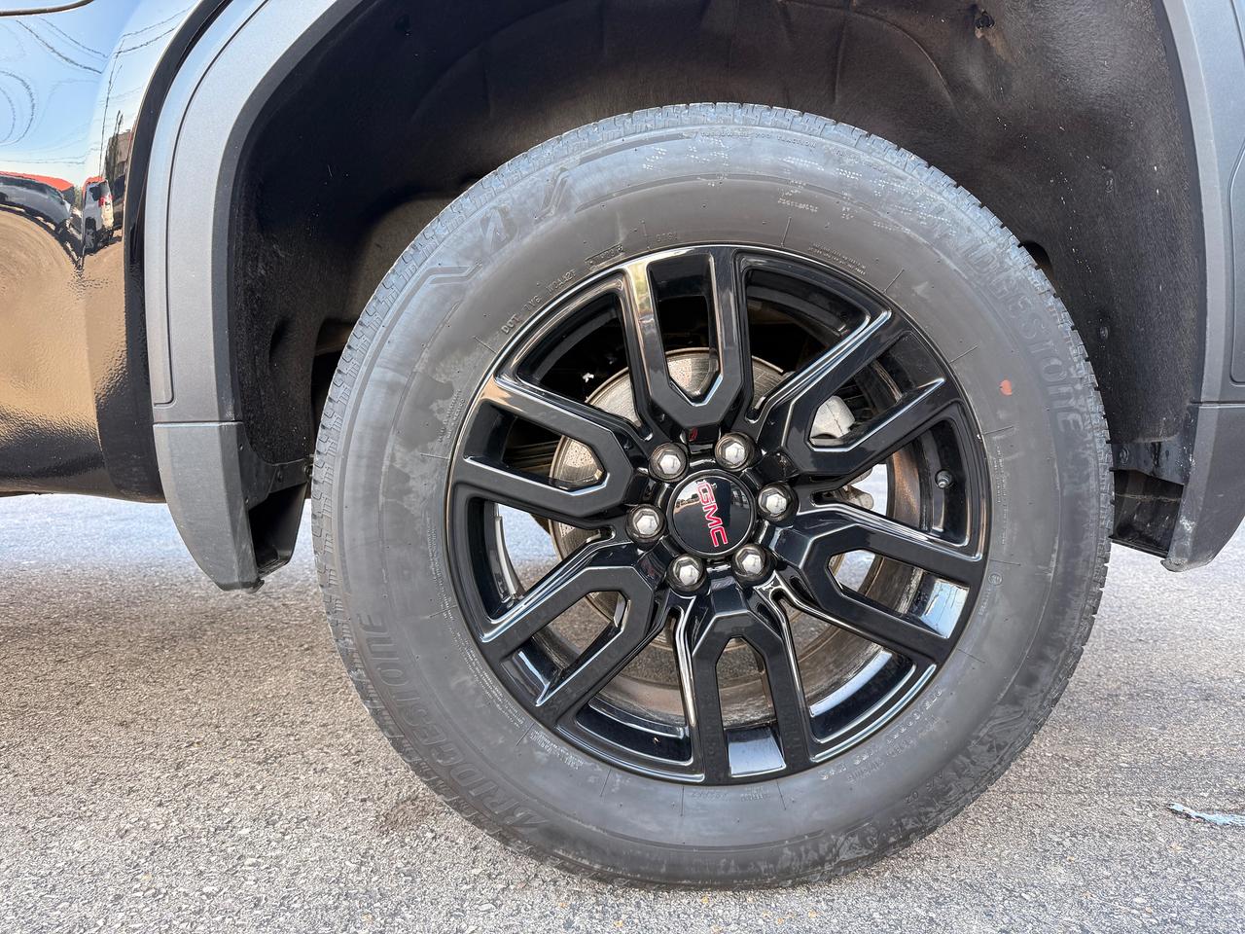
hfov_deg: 71.6
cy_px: 467
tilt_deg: -3.9
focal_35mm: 24
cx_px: 622
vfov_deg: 56.8
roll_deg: -1.5
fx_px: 863
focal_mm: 6.76
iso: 100
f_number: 1.78
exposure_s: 1/121
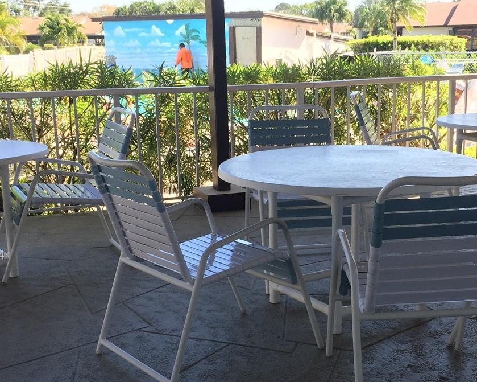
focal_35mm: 54
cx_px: 277
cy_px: 256
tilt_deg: -15.4
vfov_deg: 27.9
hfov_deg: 34.7
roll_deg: +0.1
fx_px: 762
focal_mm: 4.15
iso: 32
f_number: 2.2
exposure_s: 1/316
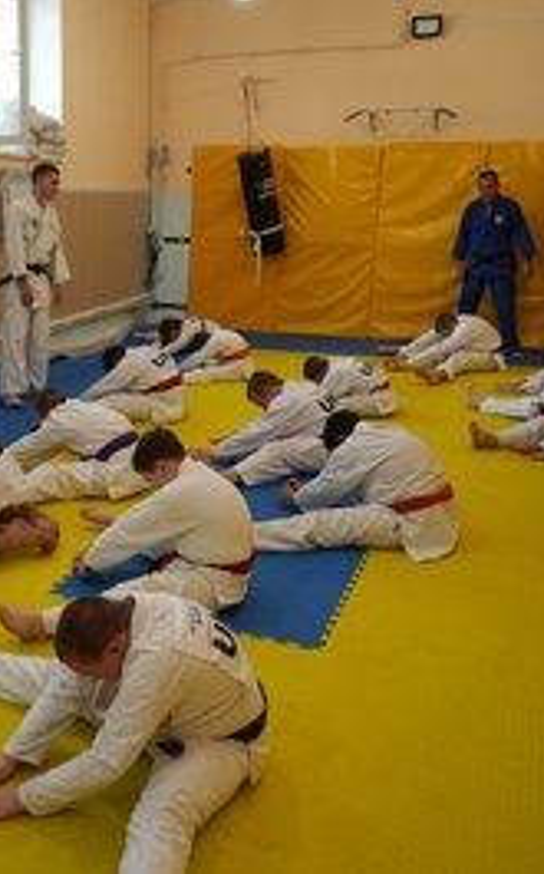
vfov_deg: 52.8
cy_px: 437
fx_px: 880
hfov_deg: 32.5
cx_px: 49
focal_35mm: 37
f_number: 2.8
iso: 2000
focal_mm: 24
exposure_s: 1/160
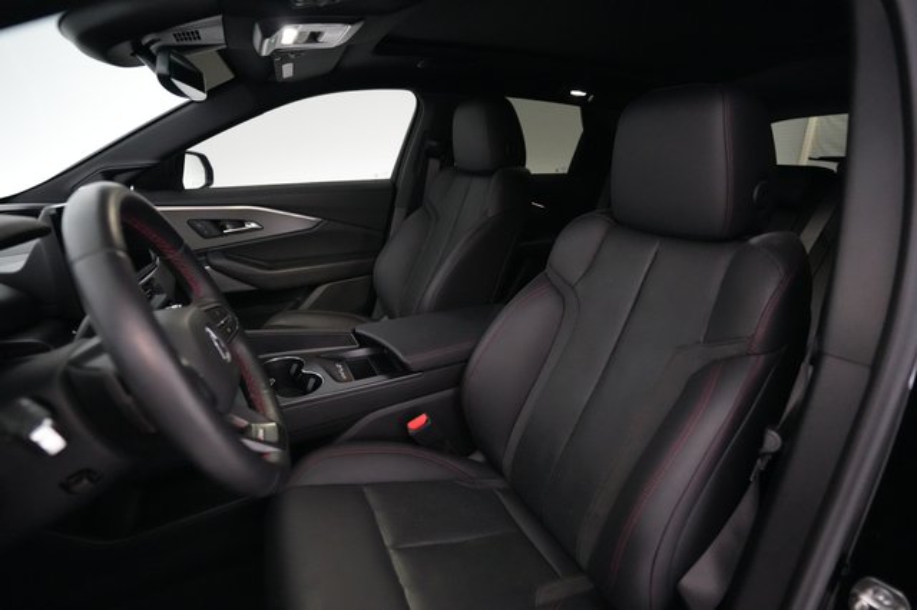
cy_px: 305
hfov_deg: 93.3
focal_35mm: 17
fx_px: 433
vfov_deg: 70.4
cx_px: 458
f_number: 2.8
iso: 12800
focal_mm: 17
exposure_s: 1/250
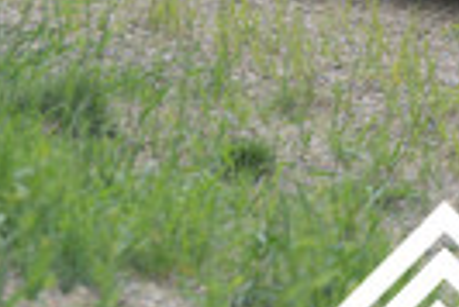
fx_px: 7505
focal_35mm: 588
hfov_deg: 3.5
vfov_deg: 2.3
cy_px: -12
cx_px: 642
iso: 720
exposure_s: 1/640
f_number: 6.3
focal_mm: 195
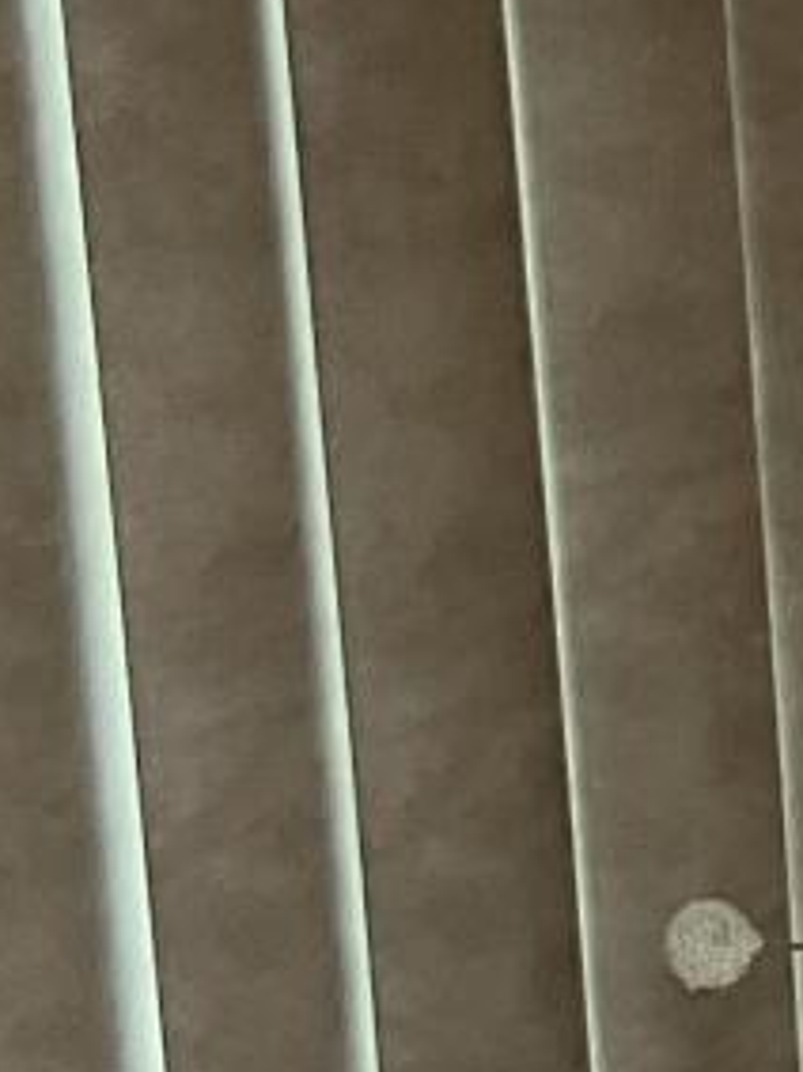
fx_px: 6345
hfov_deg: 6.4
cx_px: 2701
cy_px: 818
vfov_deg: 9.6
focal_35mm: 205
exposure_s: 1/120
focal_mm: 3
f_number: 1.8
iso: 40
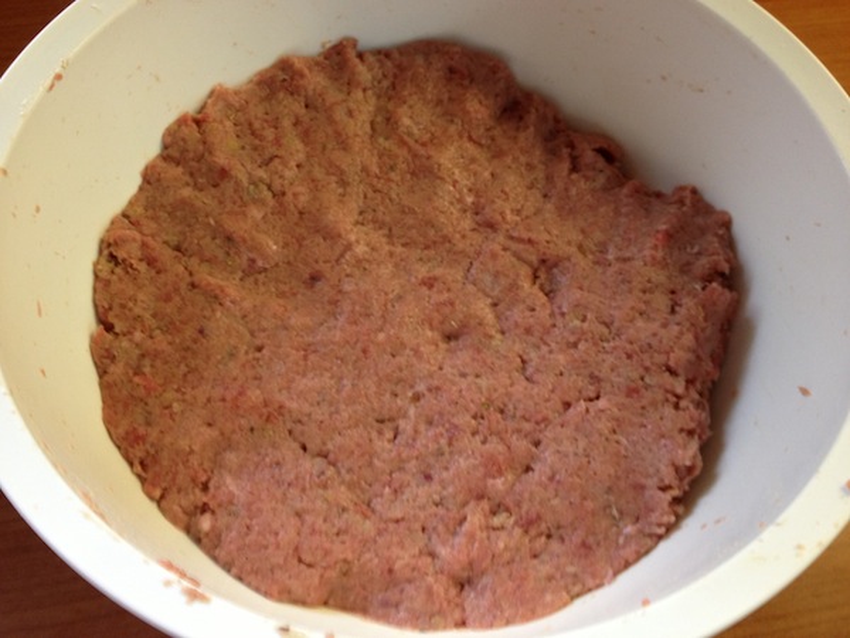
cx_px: 425
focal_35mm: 35
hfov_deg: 52.6
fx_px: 859
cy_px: 319
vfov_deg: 40.7
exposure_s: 1/20
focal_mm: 4.28
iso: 125
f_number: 2.4
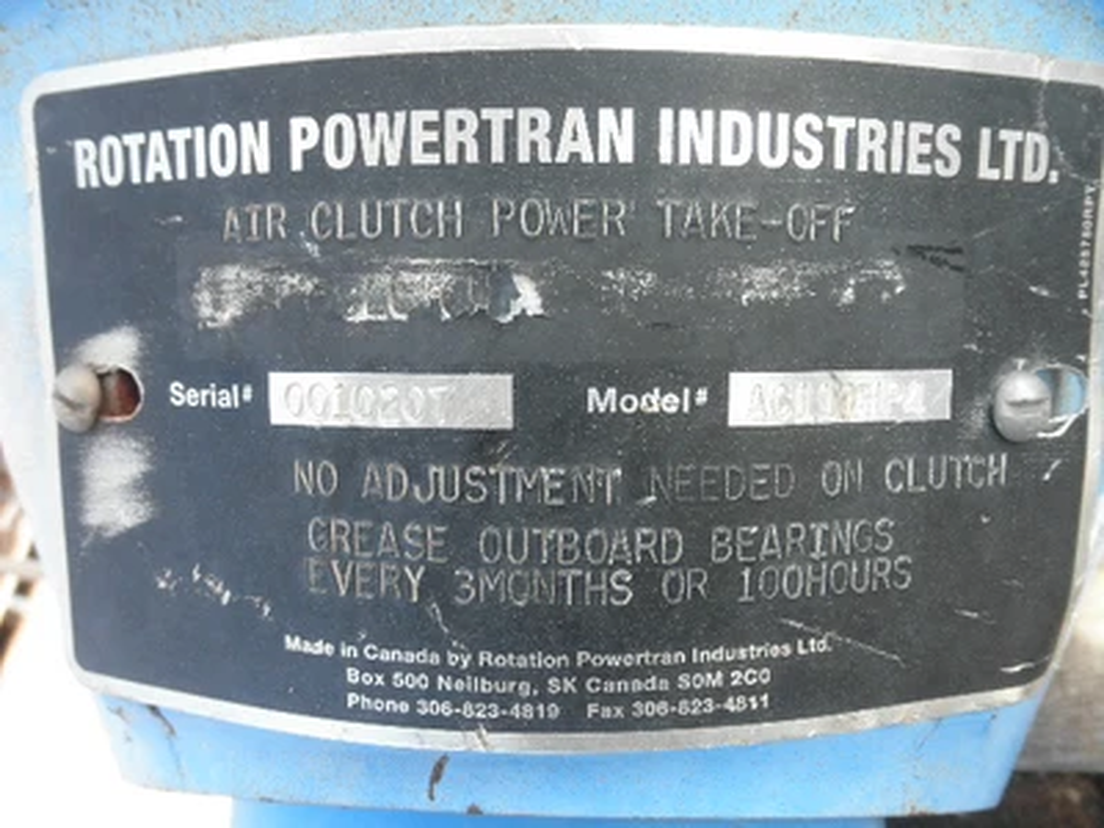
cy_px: 414
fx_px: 893
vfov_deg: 49.7
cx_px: 552
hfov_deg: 63.4
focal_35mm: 28
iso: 64
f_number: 3
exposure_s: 1/80
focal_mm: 5
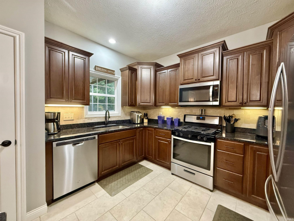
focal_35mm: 14
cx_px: 147
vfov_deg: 85.7
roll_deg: -1.5
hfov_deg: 102.1
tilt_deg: -1.4
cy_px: 110
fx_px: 119
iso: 500
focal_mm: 2.22
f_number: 2.2
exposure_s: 1/60
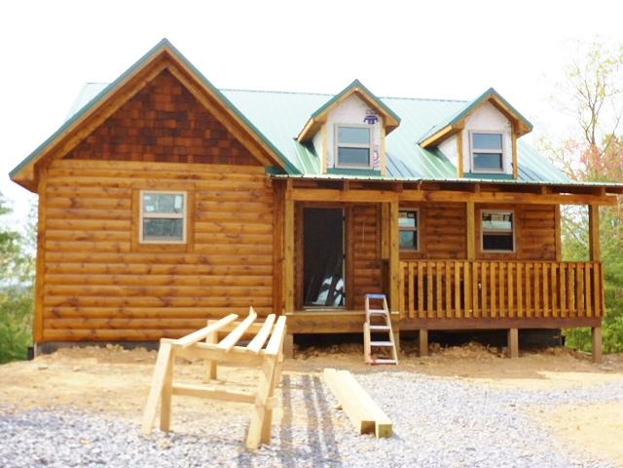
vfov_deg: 37.7
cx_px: 312
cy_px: 234
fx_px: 684
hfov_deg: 49.0
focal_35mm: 38
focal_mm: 6.8
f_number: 3.8
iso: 100
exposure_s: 1/400
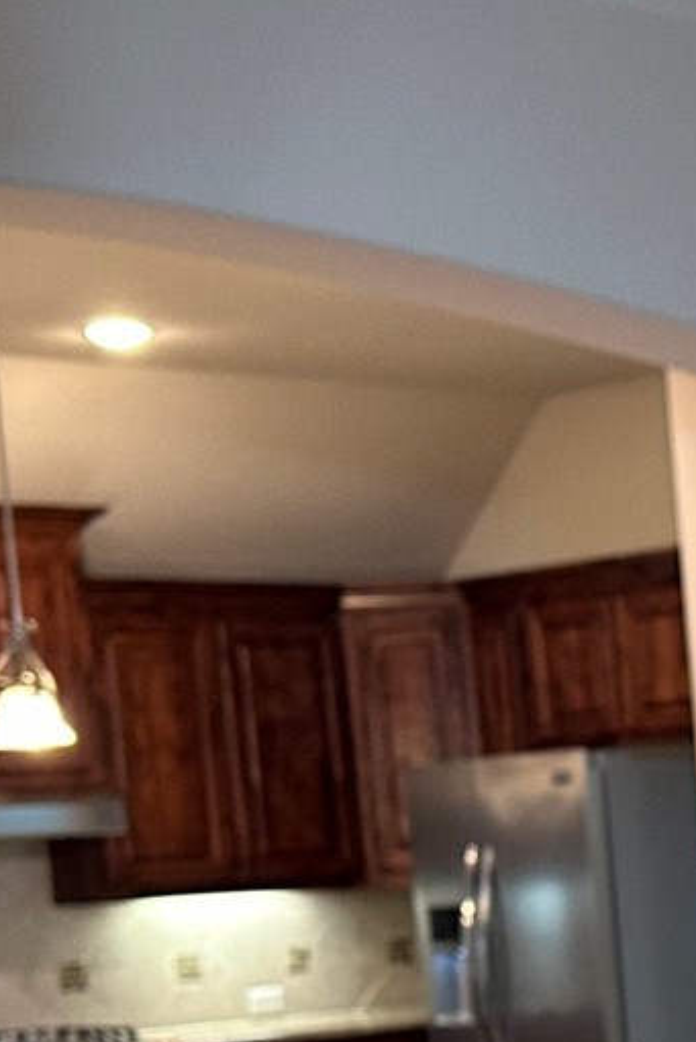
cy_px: 1152
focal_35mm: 100
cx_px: 1102
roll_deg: +3.2
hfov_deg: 12.8
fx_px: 2898
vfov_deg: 19.5
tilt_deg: -6.1
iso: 320
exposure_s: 1/60
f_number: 1.78
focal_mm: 6.86
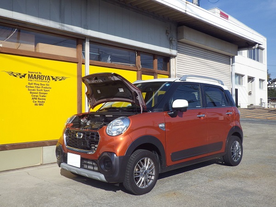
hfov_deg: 54.0
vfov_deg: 41.8
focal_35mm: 34
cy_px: 104
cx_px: 138
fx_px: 271
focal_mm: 6.1
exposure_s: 1/640
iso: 125
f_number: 4.6
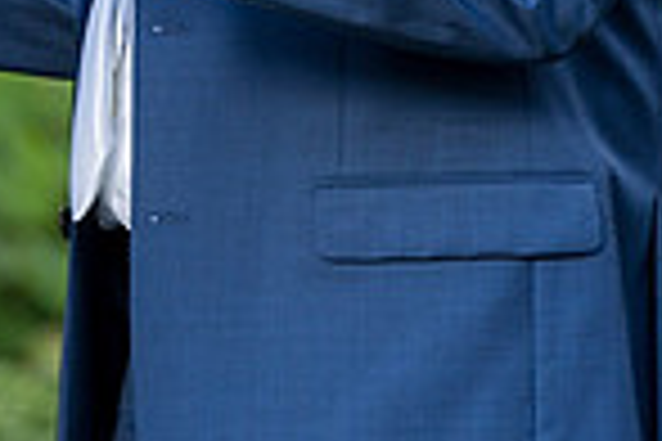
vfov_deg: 2.7
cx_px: 18
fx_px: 9286
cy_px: -308
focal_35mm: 505
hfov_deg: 4.1
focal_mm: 128
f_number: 4
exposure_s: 1/200
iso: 100
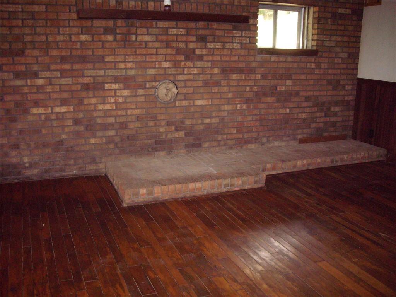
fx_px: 435
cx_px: 198
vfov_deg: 37.7
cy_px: 148
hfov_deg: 49.0
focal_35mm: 38
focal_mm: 6.2
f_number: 2.7
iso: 400
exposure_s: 1/40
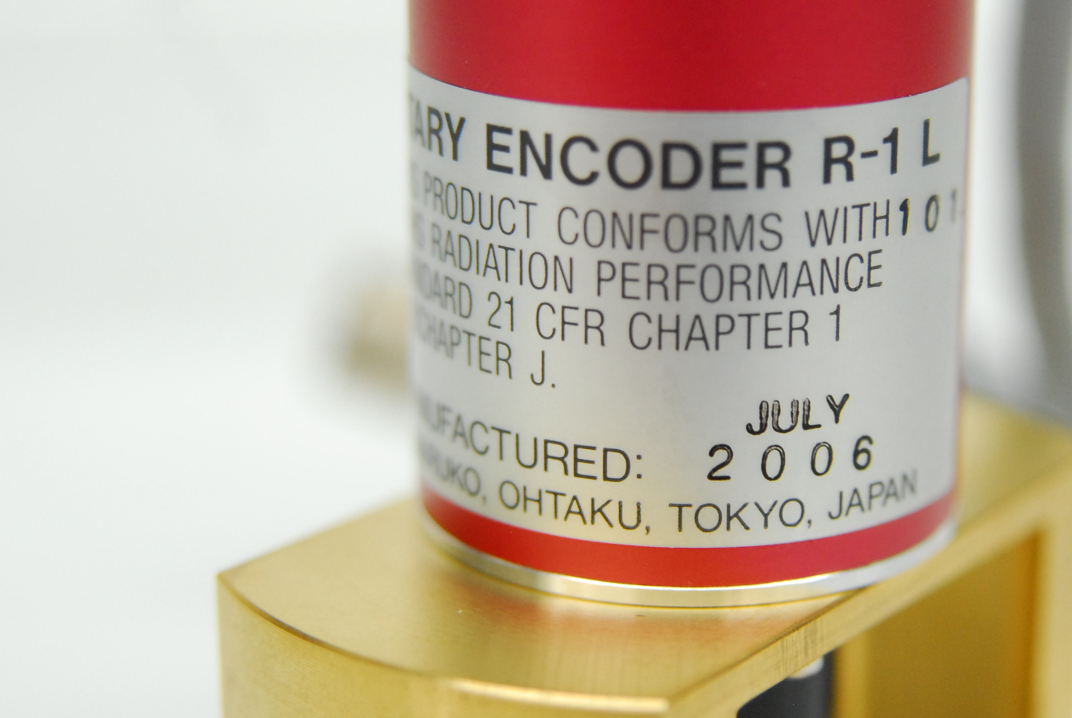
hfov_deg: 20.4
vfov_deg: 13.8
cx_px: 678
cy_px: 313
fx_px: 2974
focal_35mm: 100
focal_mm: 45
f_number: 3.5
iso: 800
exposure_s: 1/160
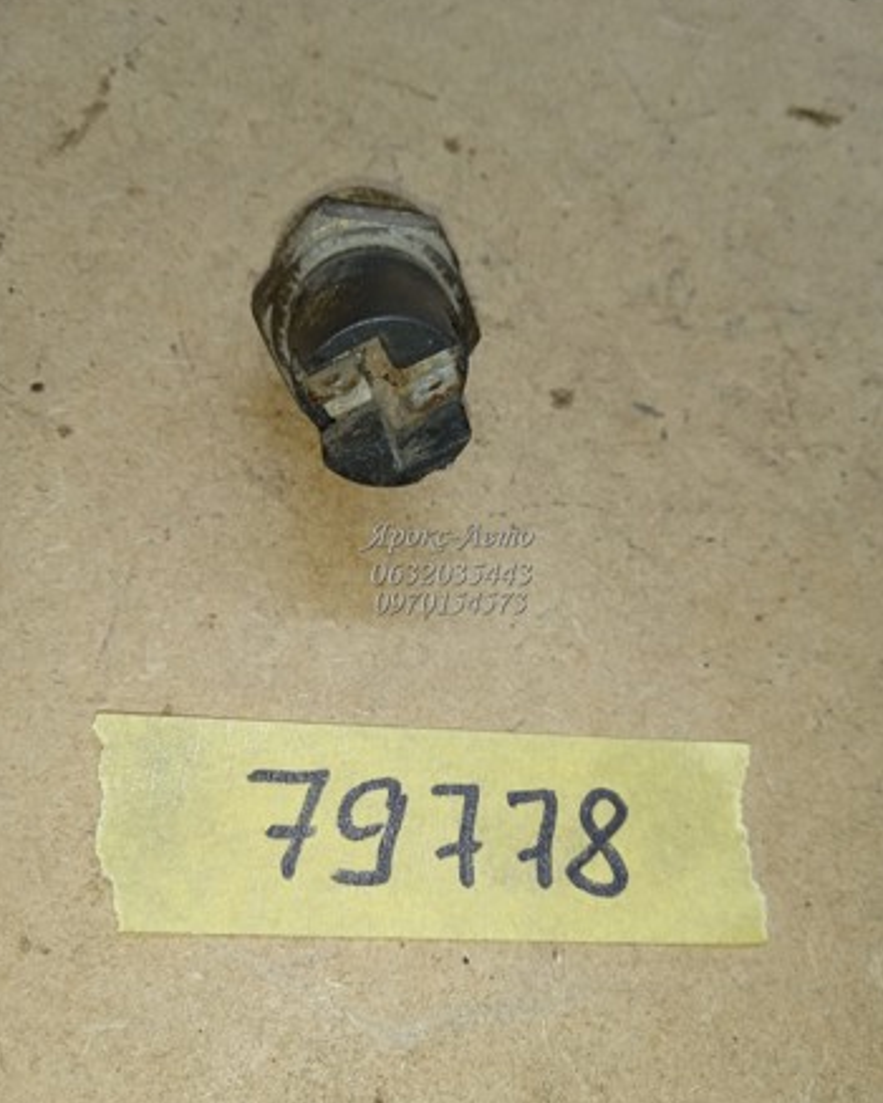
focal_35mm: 30
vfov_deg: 58.7
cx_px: 439
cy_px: 588
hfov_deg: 48.5
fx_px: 979
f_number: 2.2
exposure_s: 1/50
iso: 227
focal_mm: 3.43
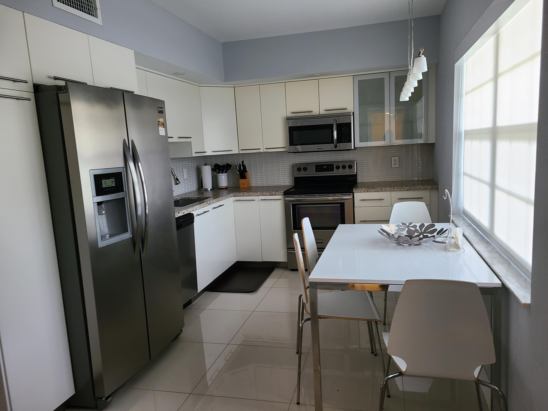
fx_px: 412
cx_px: 274
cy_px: 206
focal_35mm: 26
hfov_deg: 67.3
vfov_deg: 53.1
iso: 200
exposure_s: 1/39
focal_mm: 5.4
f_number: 1.8
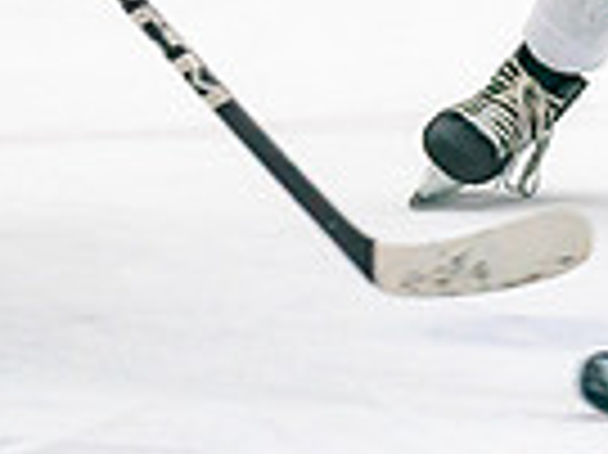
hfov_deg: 3.4
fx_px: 10038
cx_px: -565
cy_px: -179
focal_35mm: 572
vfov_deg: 2.6
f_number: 2.8
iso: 3200
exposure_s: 1/1250
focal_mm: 107
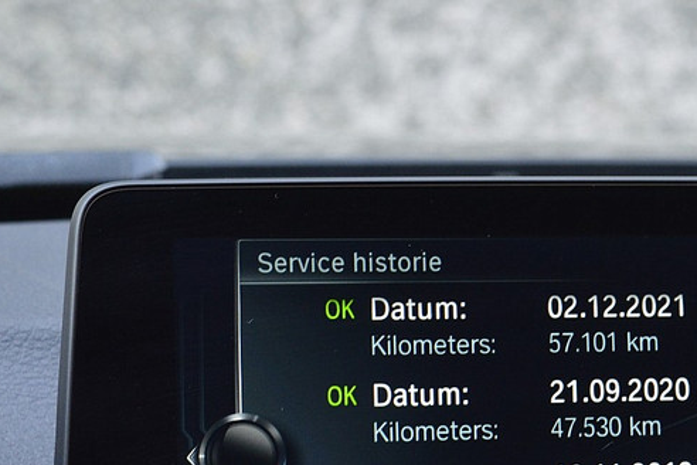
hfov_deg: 16.2
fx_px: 2420
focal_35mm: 125
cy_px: 382
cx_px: 630
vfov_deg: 10.9
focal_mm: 40
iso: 800
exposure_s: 1/60
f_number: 8
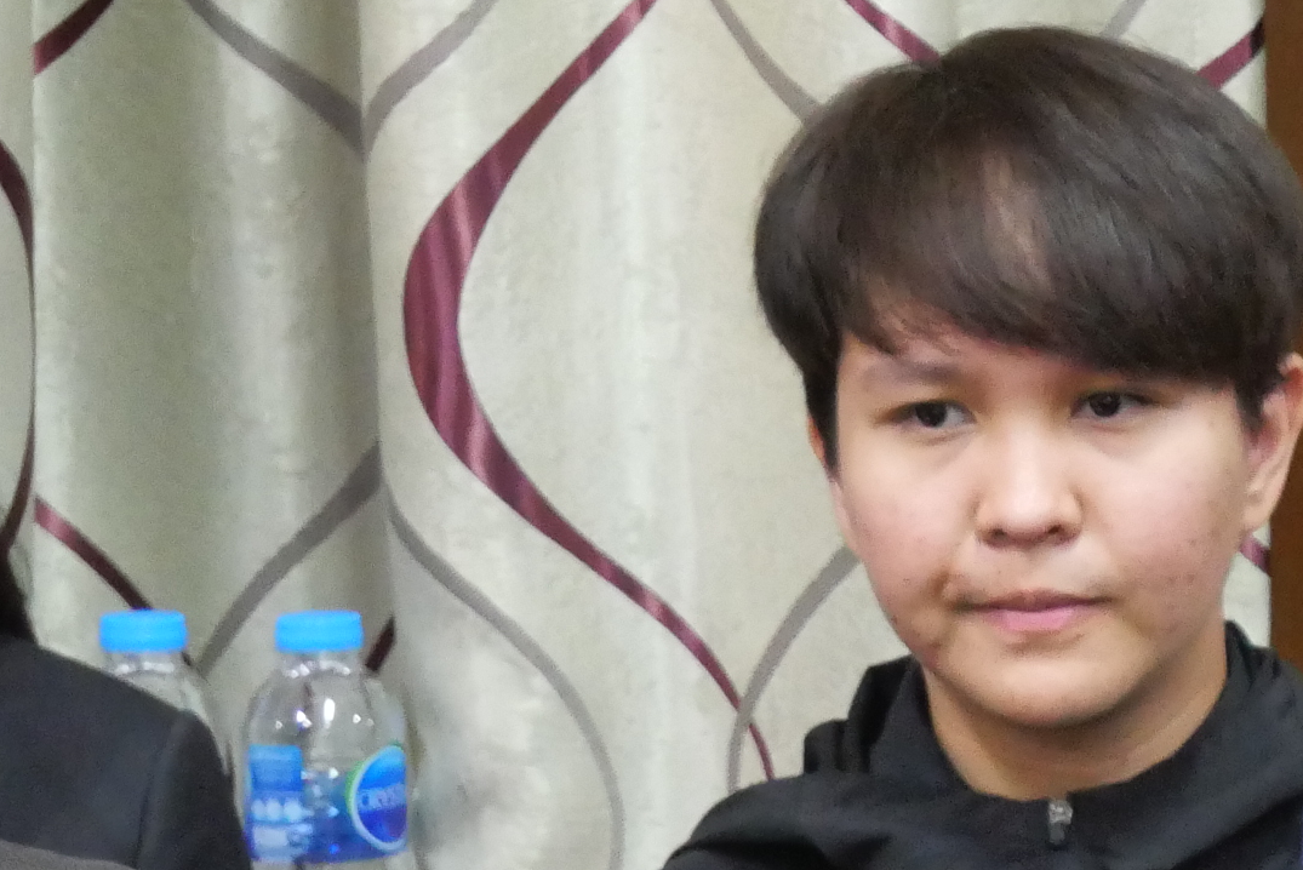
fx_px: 12131
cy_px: 900
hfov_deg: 6.1
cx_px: 2195
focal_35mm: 335
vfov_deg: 4.1
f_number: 5.6
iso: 3200
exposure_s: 1/15
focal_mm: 47
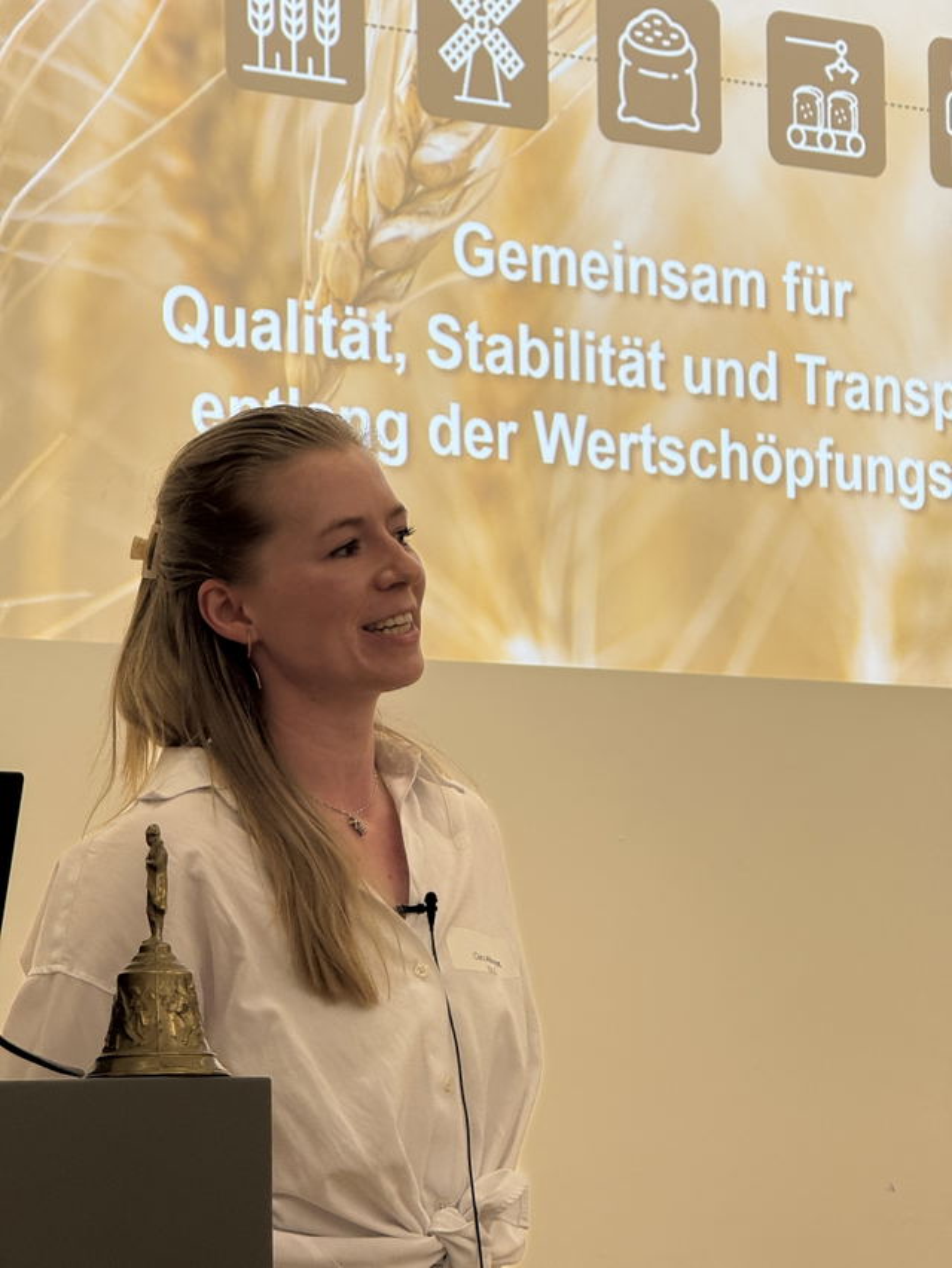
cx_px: 476
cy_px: 634
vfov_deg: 16.4
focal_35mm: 120
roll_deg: -0.1
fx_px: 4399
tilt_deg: +5.8
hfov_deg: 12.4
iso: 50
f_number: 2.8
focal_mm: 15.66
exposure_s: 1/99
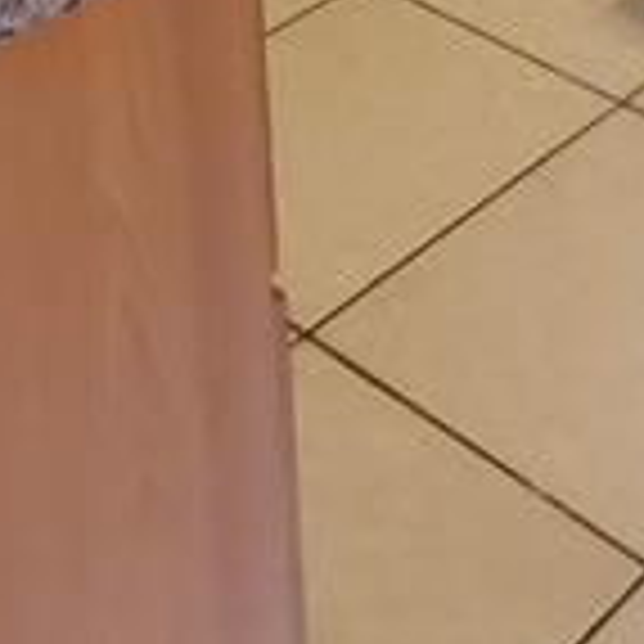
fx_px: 1726
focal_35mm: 82
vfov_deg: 15.2
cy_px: -775
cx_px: 878
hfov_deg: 19.2
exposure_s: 1/40
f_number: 2.2
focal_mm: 1.8
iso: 500
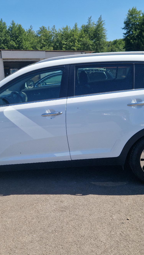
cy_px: 129
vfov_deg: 58.0
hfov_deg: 34.6
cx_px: 71
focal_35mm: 34
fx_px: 231
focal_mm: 5.4
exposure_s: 1/1111
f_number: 1.8
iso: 50
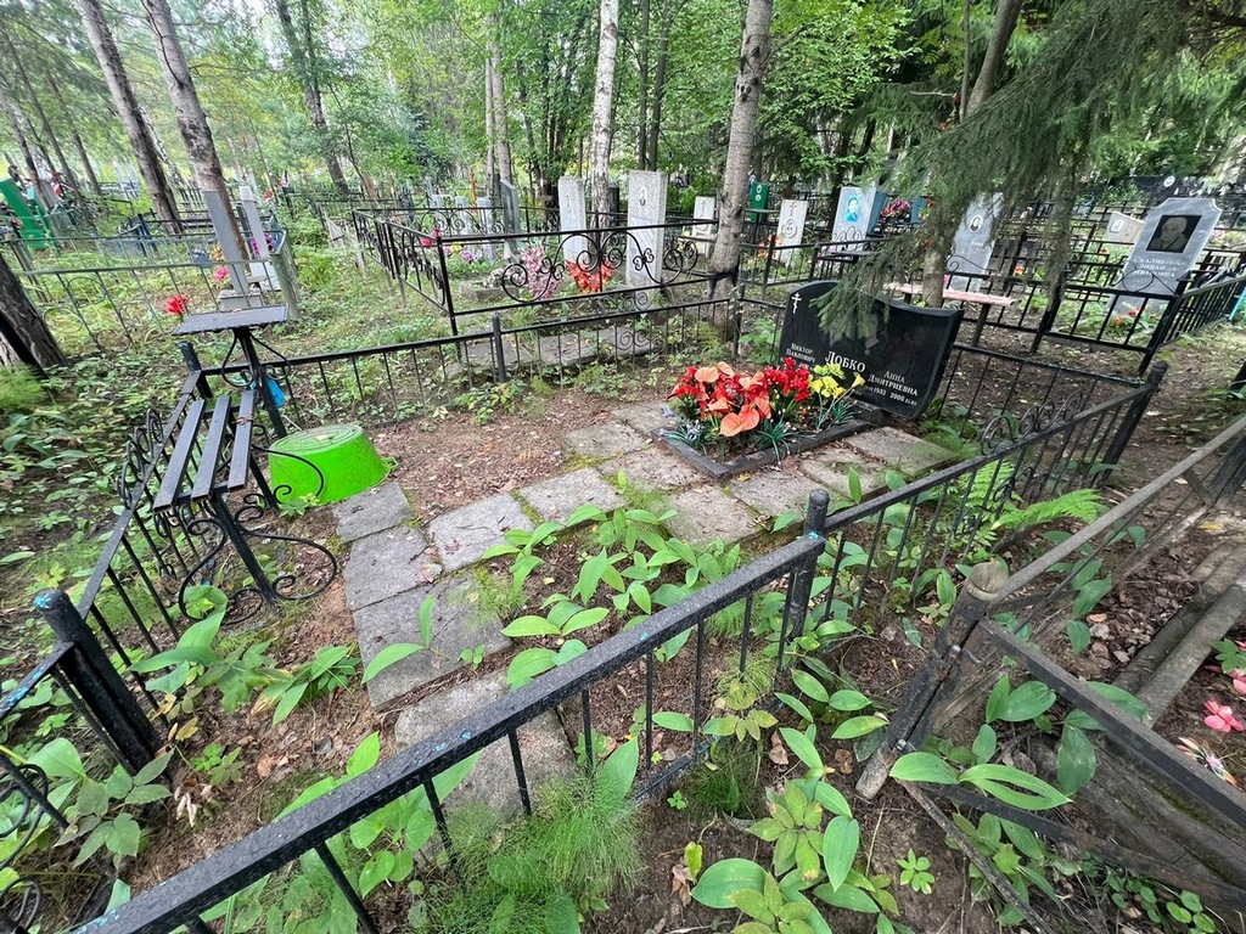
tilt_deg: -29.5
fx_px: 468
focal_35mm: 13
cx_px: 623
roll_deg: +0.9
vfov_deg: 89.9
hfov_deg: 106.2
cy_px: 467
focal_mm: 1.57
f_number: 1.8
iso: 100
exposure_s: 1/99
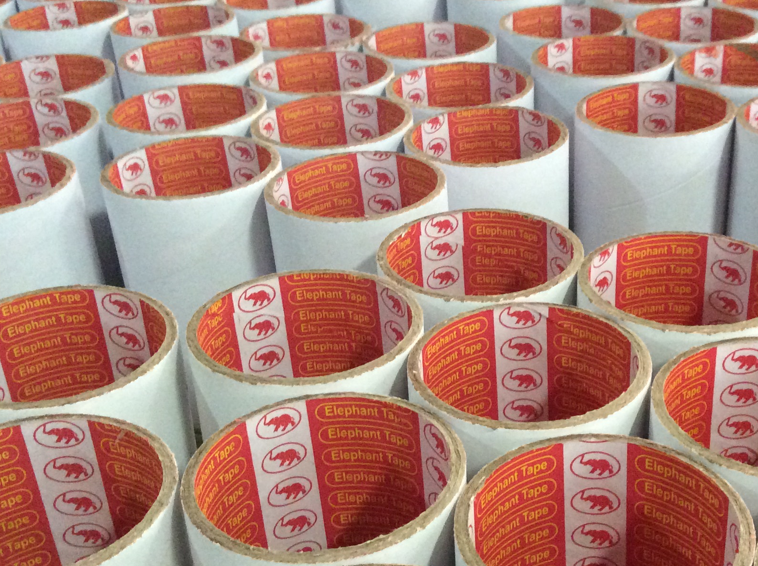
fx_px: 1137
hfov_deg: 36.6
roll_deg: +2.9
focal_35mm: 52
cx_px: 495
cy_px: 337
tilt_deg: -32.8
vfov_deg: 27.9
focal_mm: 3.3
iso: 320
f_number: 2.4
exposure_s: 1/15
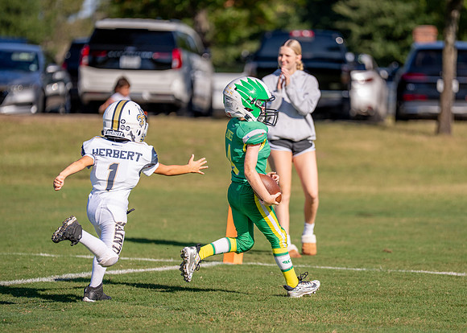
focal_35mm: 246
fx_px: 3257
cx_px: 270
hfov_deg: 8.2
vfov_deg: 5.9
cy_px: 169
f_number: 2.8
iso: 250
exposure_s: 1/5000
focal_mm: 200
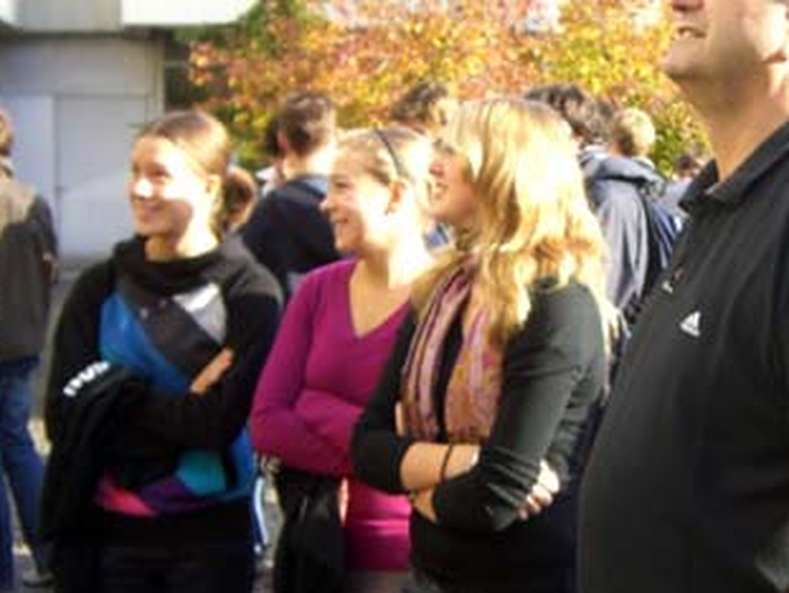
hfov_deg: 31.4
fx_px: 1392
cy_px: 313
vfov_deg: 24.1
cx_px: 515
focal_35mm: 61
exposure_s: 1/200
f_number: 2.7
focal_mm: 6.2
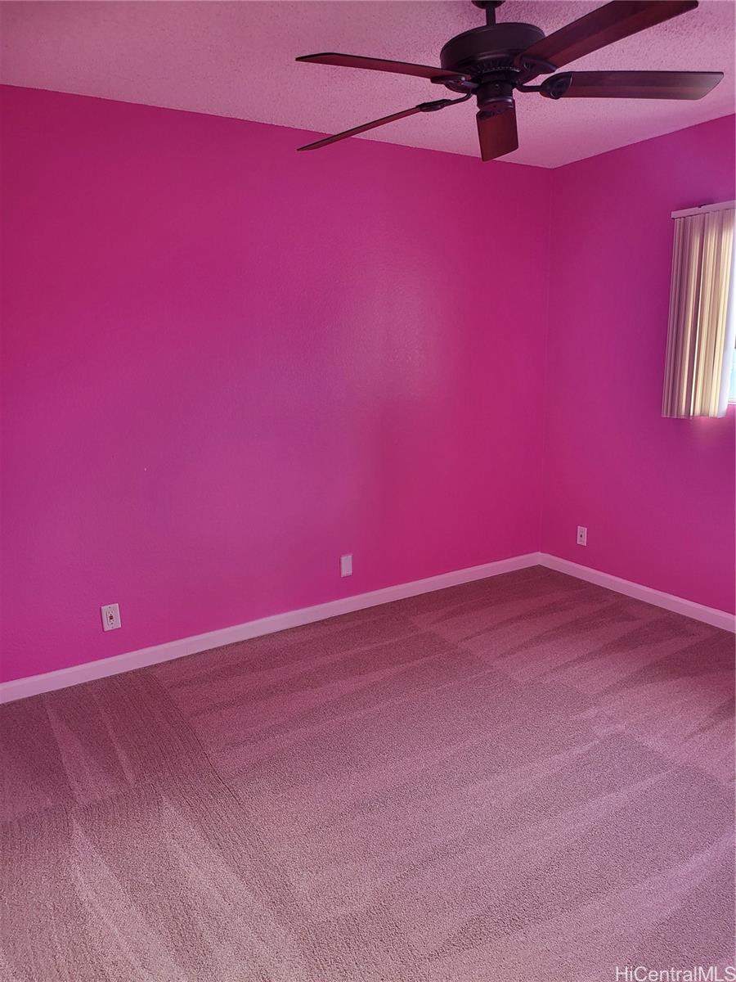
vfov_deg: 71.6
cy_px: 491
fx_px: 680
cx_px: 368
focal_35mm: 24
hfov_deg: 56.8
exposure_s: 1/60
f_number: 1.8
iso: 250
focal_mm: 5
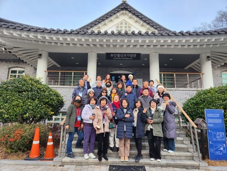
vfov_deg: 58.9
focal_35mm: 23
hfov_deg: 73.9
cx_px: 114
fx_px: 151
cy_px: 86
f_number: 1.8
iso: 20
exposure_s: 1/273
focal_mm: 5.4
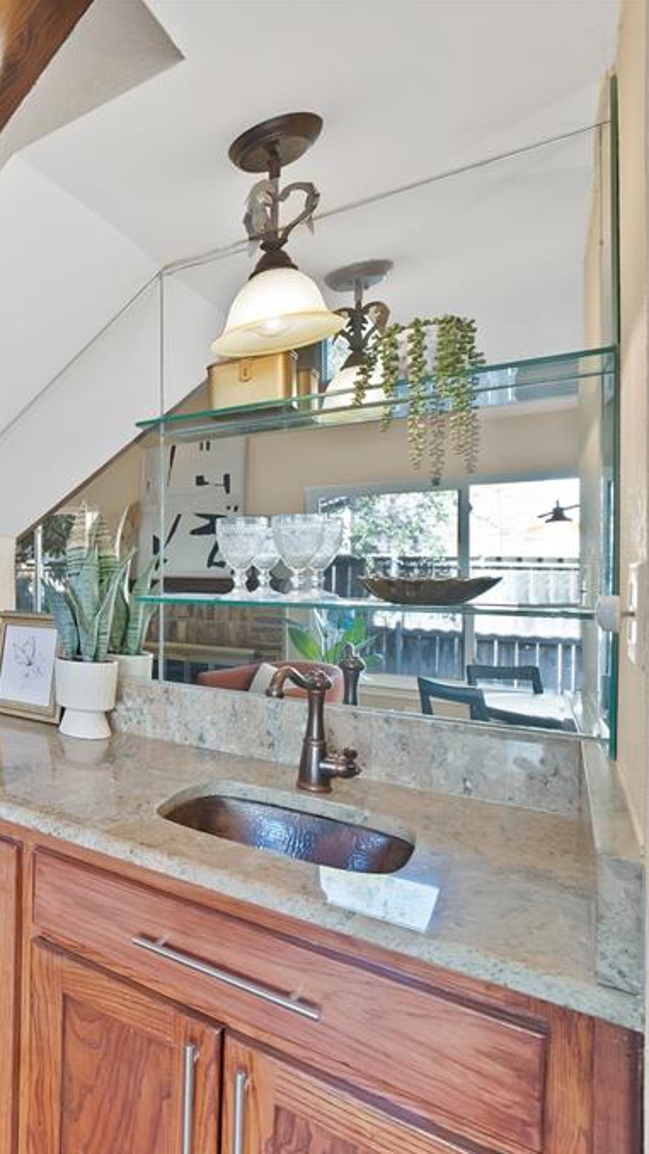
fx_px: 582
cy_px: 579
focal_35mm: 19
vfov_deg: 89.6
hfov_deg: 36.3
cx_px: -206
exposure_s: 1/1.67
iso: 640
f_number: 9
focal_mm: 12
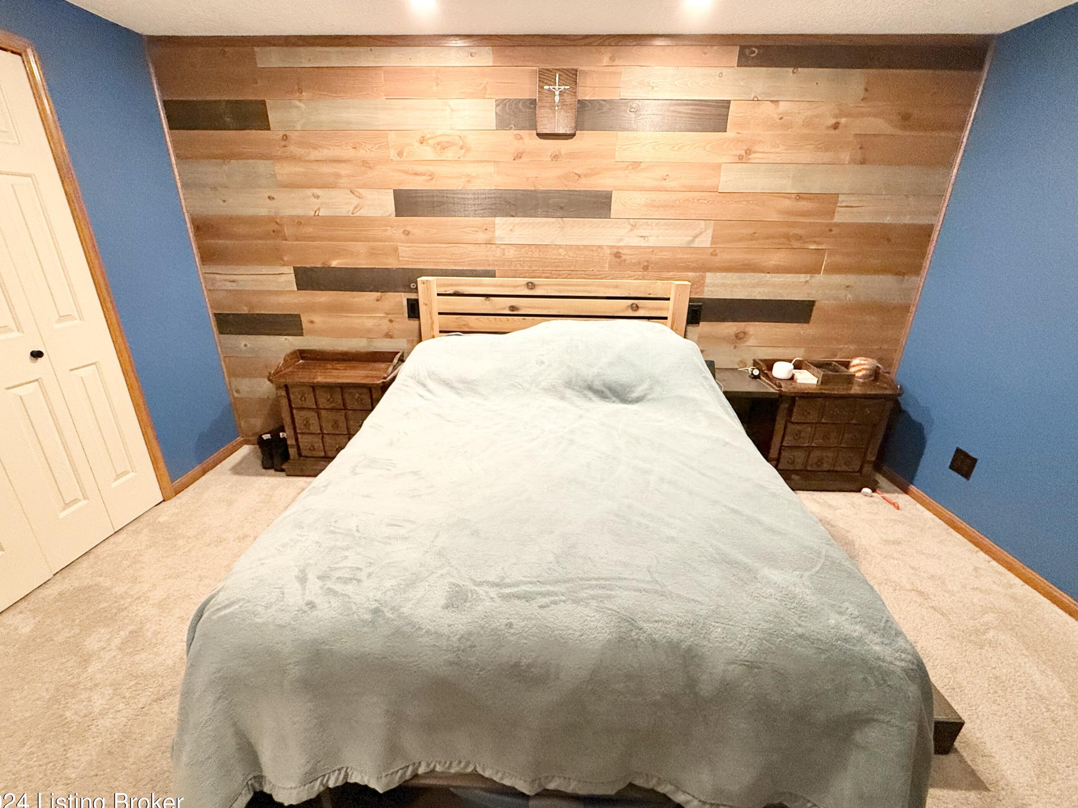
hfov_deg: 98.2
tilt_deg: -21.0
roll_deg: -1.0
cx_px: 533
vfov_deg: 81.7
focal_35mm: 15
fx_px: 467
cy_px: 409
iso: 500
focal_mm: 2.22
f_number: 2.2
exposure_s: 1/60
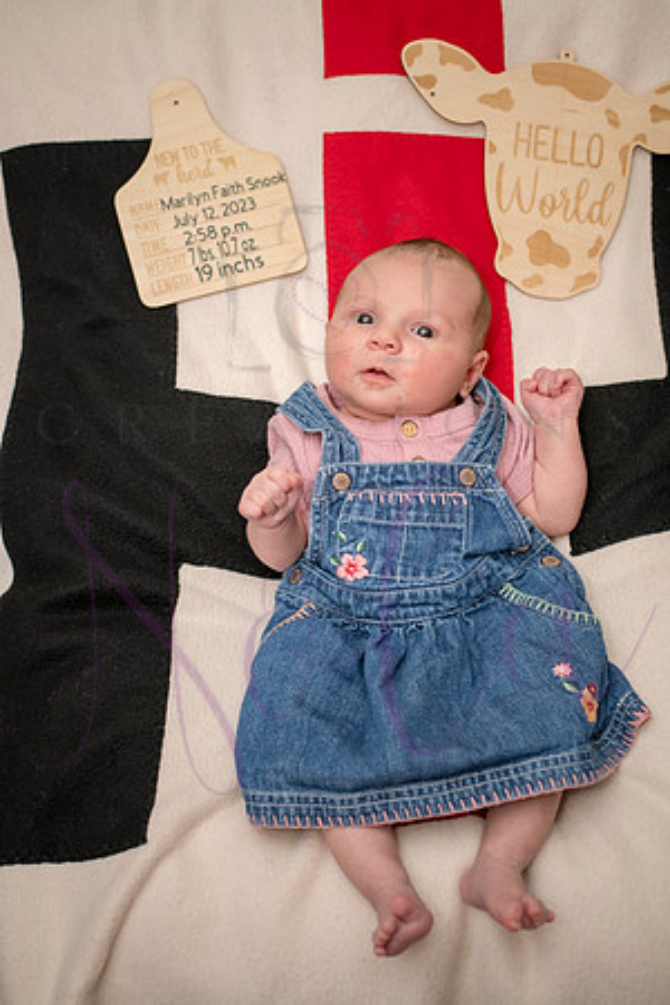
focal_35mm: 50
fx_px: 1396
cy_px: 502
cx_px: 335
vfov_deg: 39.6
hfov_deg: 27.0
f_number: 4
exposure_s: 1/250
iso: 800
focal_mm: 50
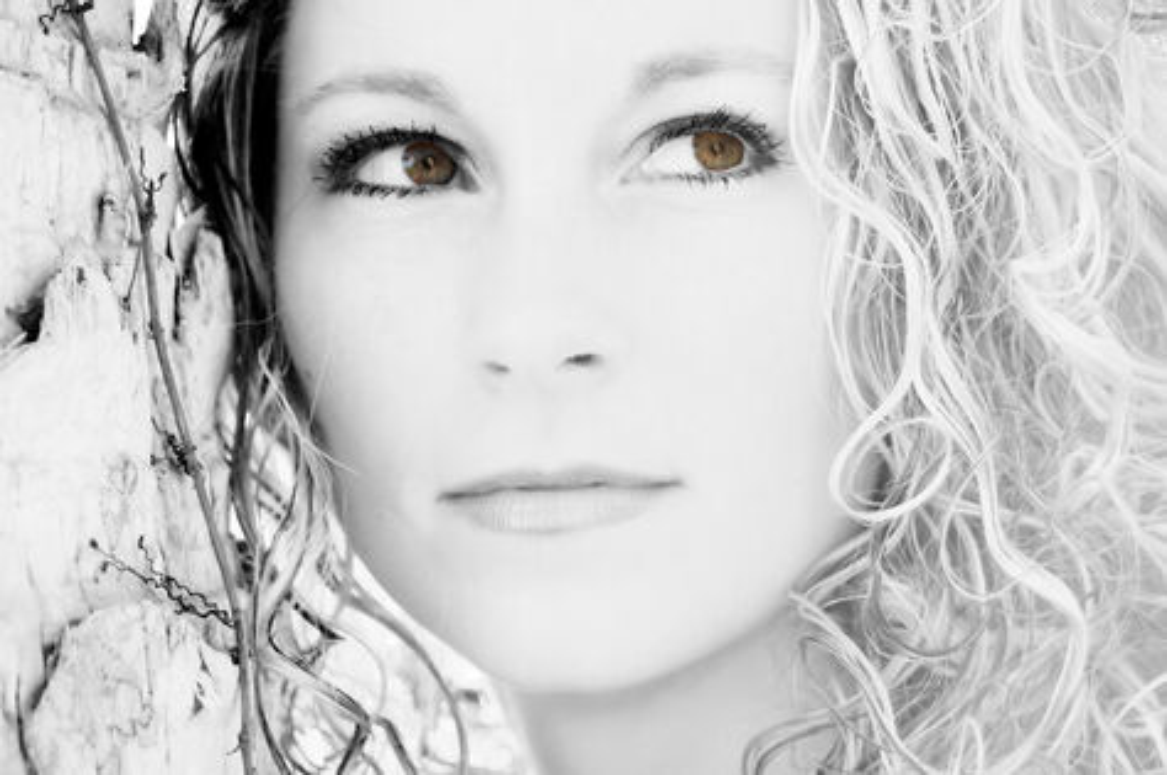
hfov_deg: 24.6
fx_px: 2672
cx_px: 584
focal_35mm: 82
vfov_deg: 16.5
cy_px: 388
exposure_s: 1/160
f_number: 5.6
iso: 400
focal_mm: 55
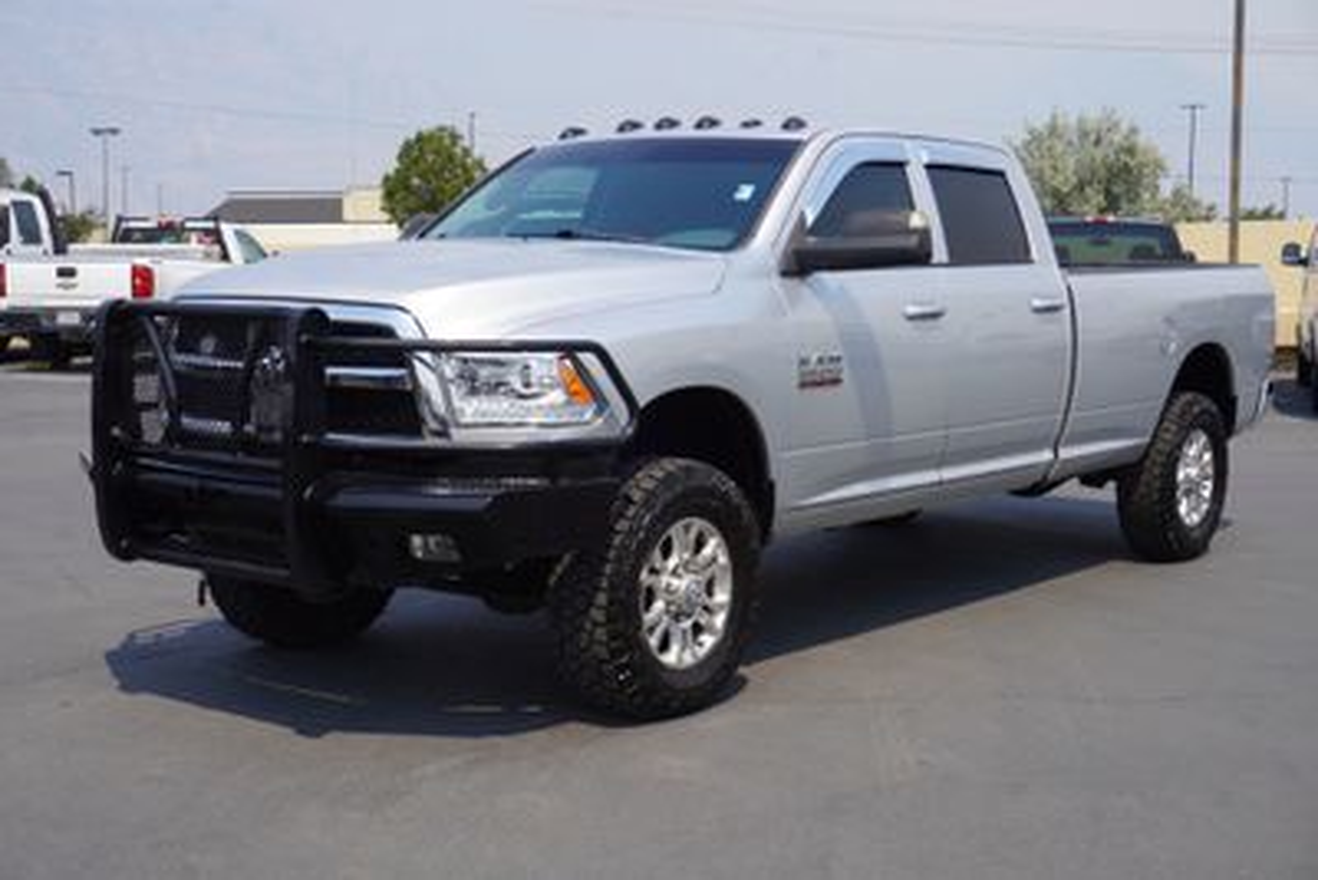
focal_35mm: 50
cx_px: 659
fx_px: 1813
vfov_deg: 27.3
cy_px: 440
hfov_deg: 40.0
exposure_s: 1/160
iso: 100
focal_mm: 33
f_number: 11
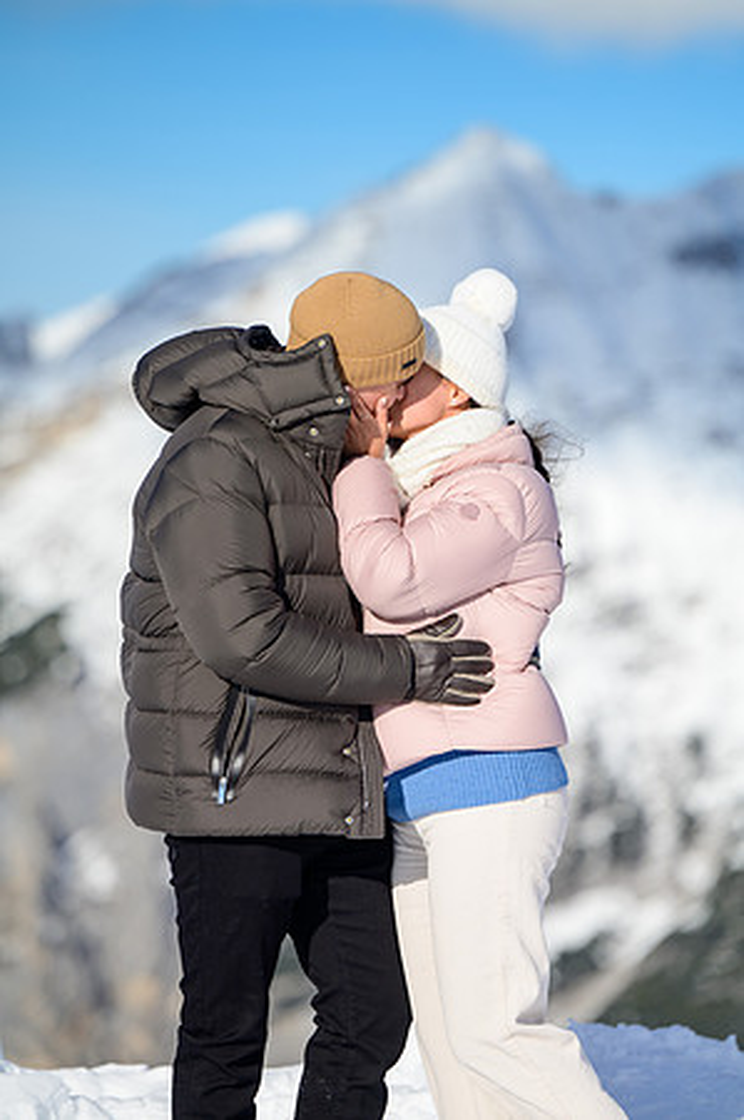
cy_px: 560
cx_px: 372
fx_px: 5282
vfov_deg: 12.1
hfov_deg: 8.1
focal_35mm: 170
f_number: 3.5
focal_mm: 170
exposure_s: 1/2500
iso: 100
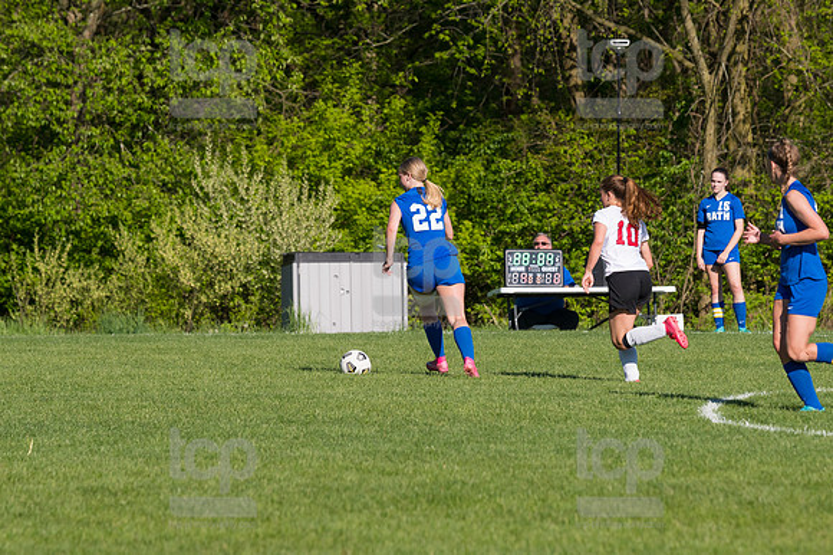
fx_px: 6937
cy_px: 278
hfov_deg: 6.9
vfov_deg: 4.6
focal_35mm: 300
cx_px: 416
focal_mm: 200
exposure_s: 1/1600
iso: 250
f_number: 5.6
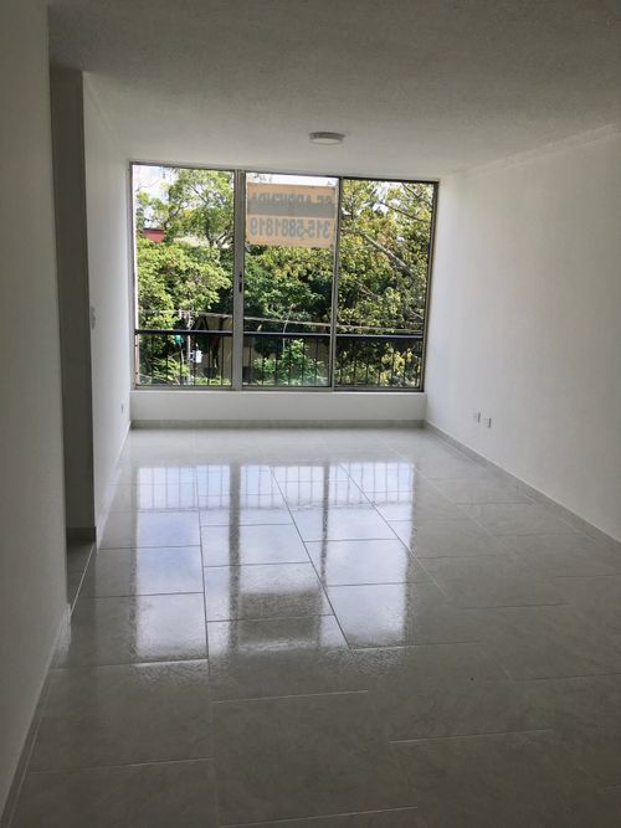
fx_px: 694
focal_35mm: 29
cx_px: 310
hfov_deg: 48.2
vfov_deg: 61.7
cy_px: 414
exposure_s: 1/615
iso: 25
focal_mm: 4.15
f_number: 2.2
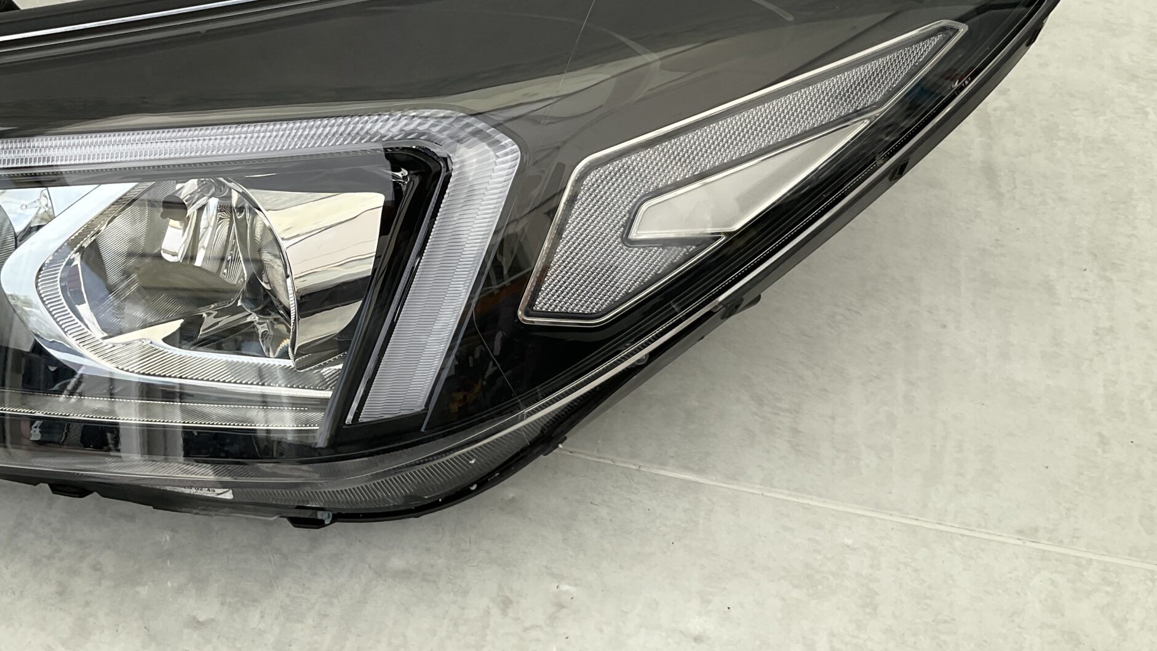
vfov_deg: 27.1
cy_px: 122
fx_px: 1319
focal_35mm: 43
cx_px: 477
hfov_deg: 47.2
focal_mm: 3
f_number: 1.8
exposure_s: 1/635
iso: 16
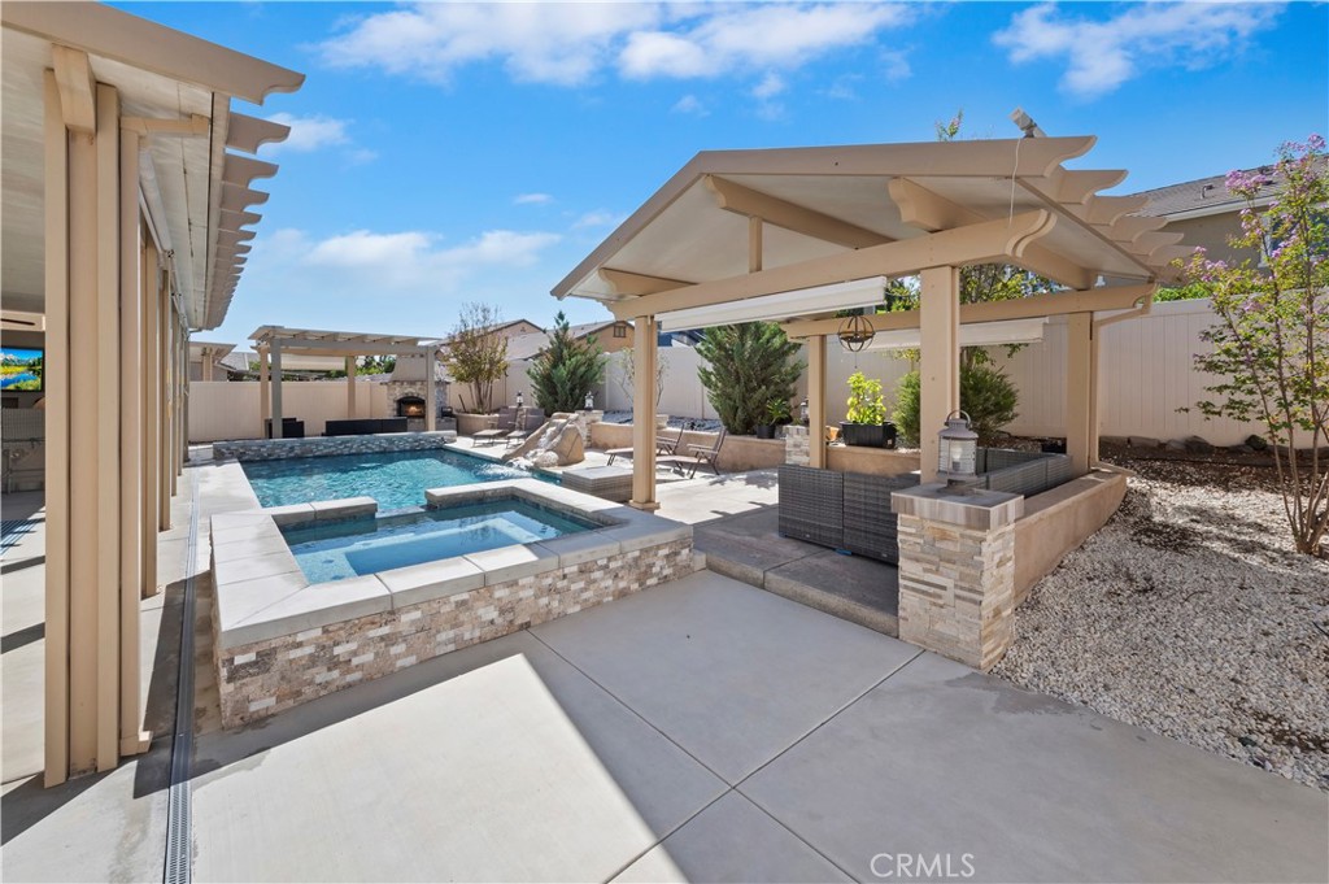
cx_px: 664
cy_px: 442
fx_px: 516
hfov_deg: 104.3
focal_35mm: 14
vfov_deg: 81.1
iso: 125
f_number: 22
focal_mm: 14
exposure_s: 1/50
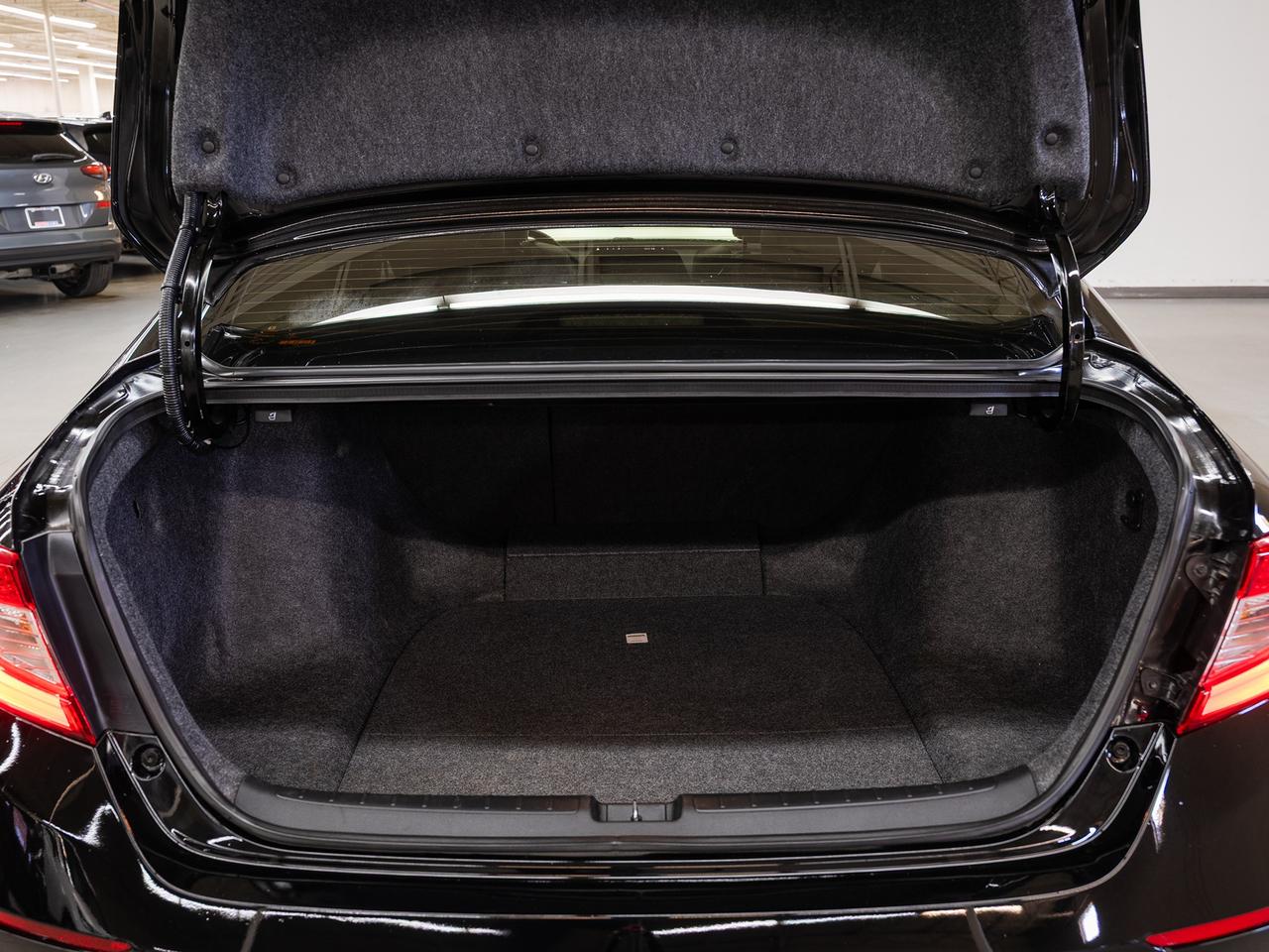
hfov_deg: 57.5
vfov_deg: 44.7
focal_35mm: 32
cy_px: 476
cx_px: 628
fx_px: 1157
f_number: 5.6
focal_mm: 28.3
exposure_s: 1/3
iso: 100
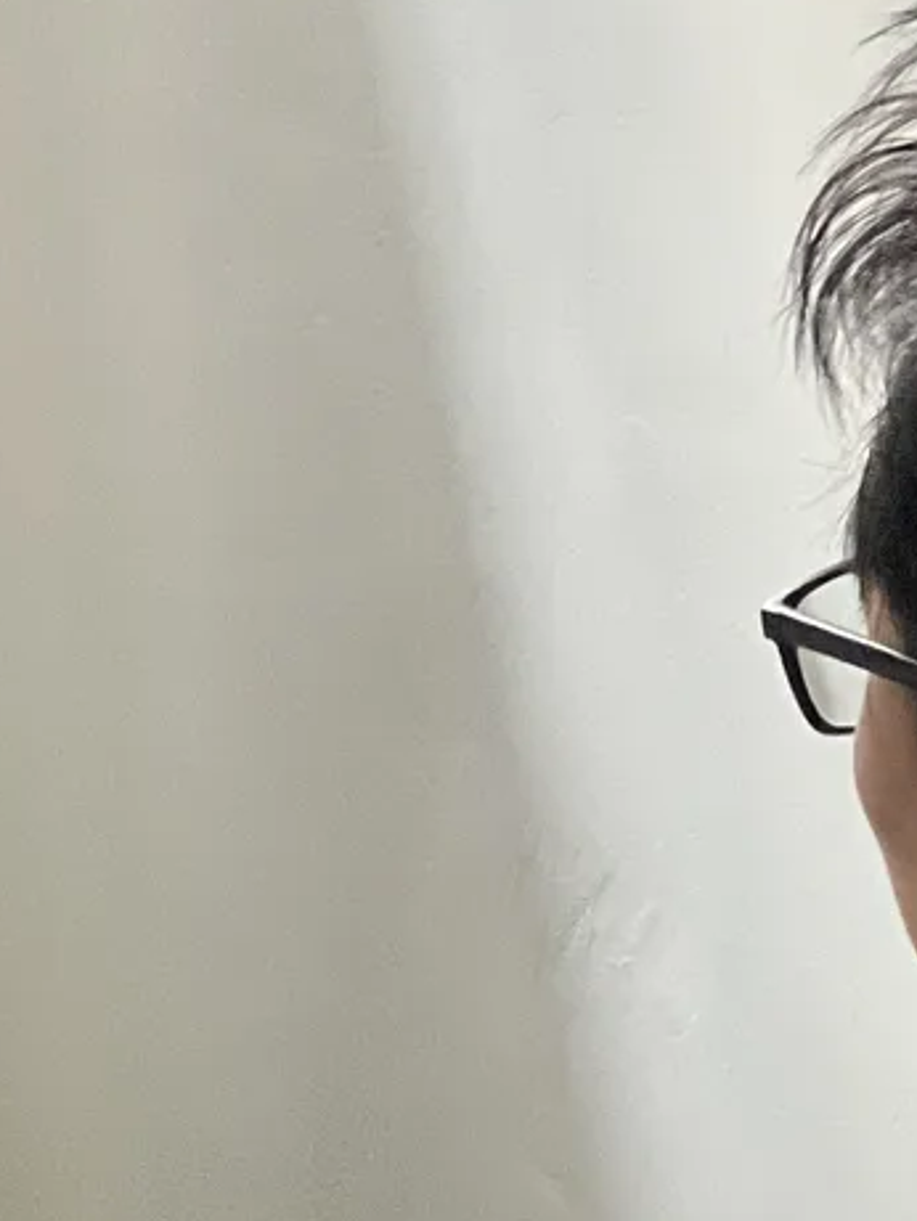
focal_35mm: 267
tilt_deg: -6.8
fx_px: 9426
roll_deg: +0.3
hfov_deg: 5.6
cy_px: 599
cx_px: -42
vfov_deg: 7.4
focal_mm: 9
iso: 250
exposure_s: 1/66
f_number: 2.8
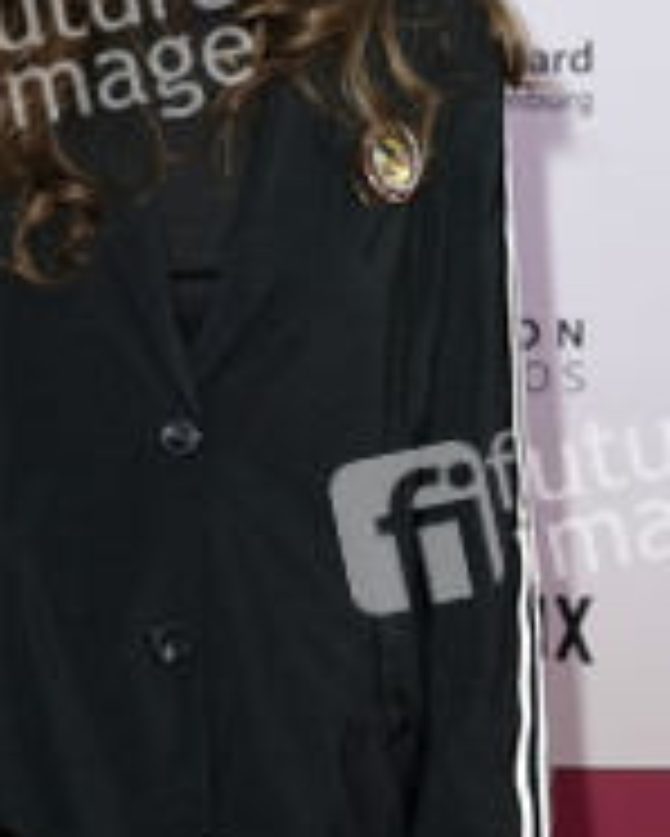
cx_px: 153
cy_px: 284
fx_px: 3492
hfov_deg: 10.9
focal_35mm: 141
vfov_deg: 13.6
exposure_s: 1/200
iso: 250
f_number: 5.6
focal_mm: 70
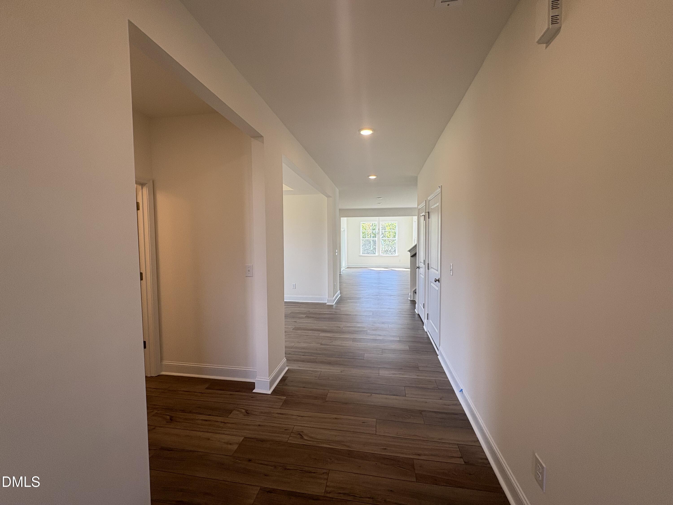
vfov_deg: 85.7
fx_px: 272
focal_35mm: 14
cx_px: 336
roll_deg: +0.3
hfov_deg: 102.1
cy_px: 252
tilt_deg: -2.2
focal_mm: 2.22
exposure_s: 1/120
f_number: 2.2
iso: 64
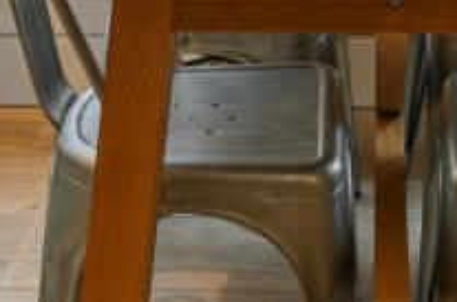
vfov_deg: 10.7
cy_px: -416
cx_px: 369
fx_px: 1381
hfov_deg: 18.6
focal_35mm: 109
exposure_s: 1/2
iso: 400
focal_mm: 22
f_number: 8
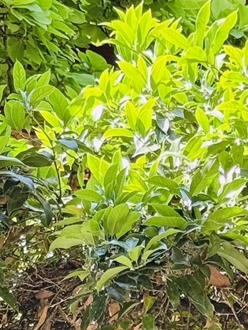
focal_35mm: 207
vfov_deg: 9.2
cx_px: 359
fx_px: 1977
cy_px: 548
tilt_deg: +9.0
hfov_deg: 7.1
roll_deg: +1.1
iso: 64
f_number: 1.78
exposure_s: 1/183
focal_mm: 6.76
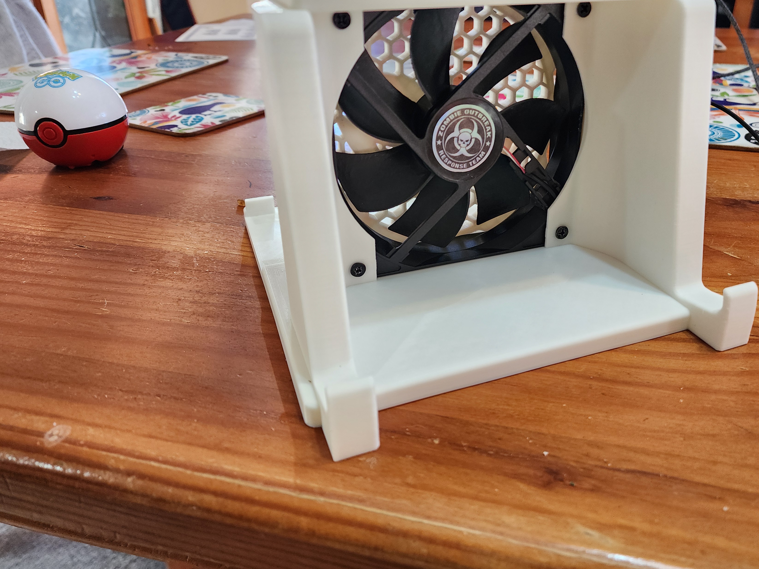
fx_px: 614
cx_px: 450
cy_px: 251
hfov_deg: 63.0
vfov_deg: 49.6
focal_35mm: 28
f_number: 1.8
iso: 200
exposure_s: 1/100
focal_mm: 6.4
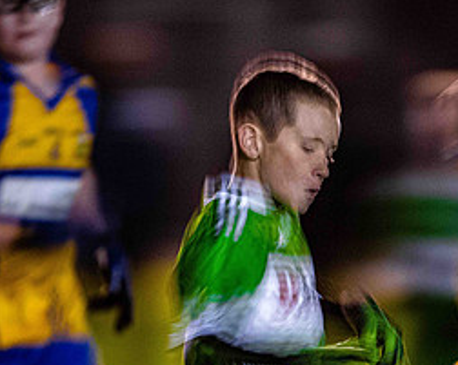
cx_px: 204
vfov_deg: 1.5
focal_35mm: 1007
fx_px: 13634
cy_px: 321
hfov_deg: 1.9
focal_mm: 400
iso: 1600
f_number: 2.8
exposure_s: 1/20
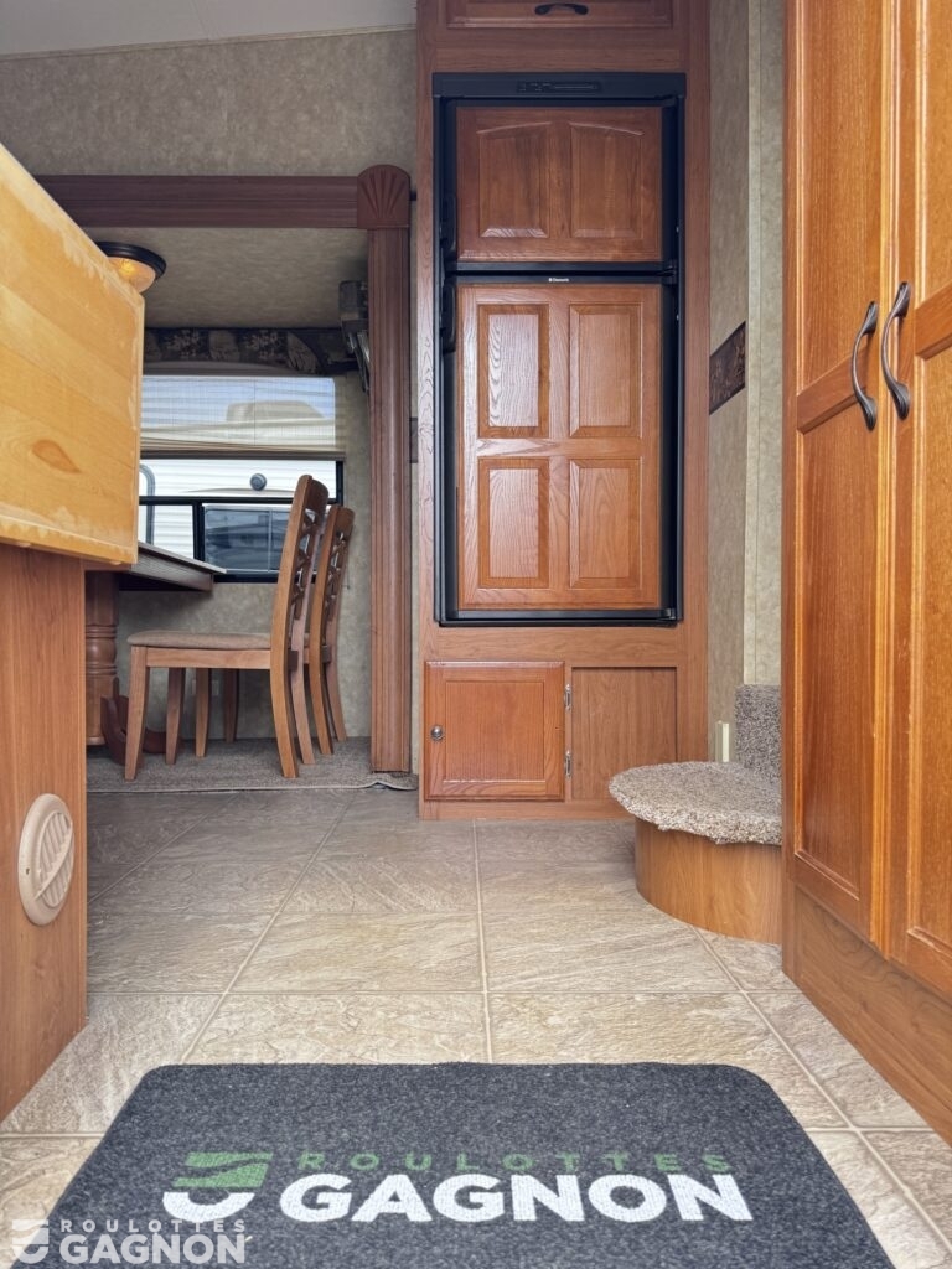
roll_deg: -1.9
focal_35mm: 24
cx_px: 476
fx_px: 880
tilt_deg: +0.9
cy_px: 634
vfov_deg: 71.6
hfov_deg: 56.8
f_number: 1.78
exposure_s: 1/204
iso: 80
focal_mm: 6.76
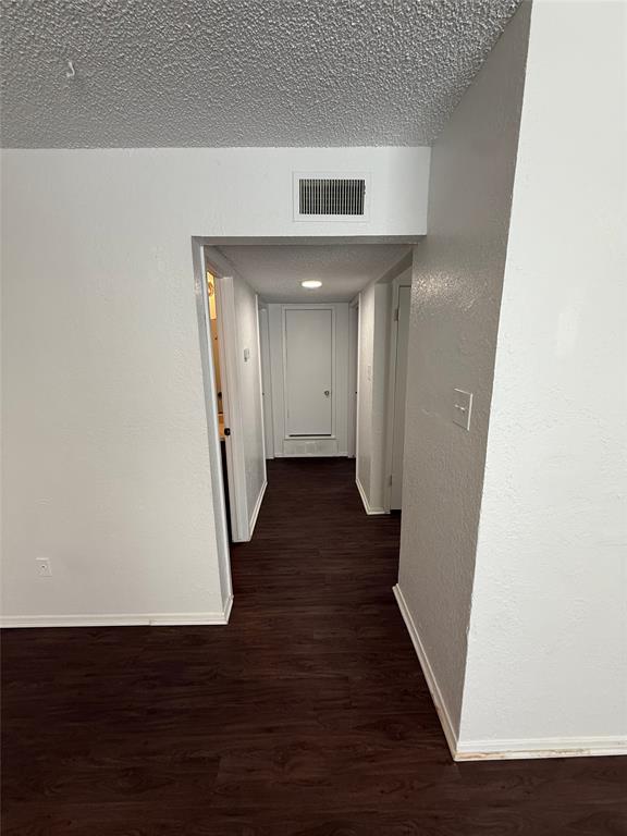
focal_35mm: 14
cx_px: 314
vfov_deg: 102.1
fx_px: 338
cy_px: 418
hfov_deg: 85.7
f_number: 2.2
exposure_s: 1/120
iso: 250
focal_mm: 2.22
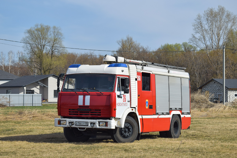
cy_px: 79
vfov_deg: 16.6
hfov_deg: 24.6
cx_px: 118
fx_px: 543
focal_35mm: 82
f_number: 7.1
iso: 200
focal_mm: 55
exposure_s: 1/1250
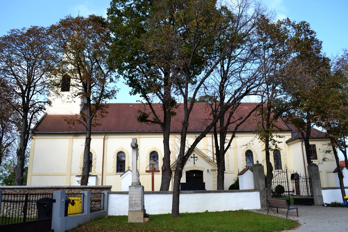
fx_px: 261
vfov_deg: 47.9
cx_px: 174
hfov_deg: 67.4
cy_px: 116
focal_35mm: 27
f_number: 6.3
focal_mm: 18
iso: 100
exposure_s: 1/160
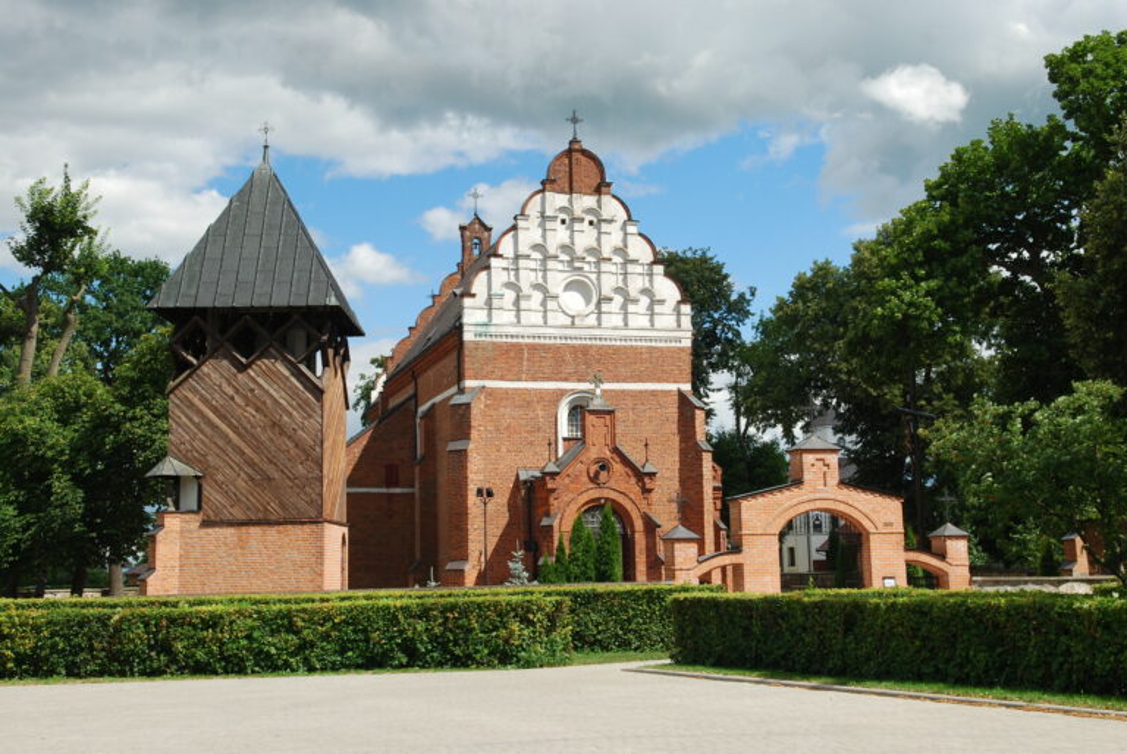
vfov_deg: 29.9
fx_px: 1410
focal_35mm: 45
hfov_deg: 43.6
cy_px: 377
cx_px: 564
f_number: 10
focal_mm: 30
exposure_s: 1/250
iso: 200
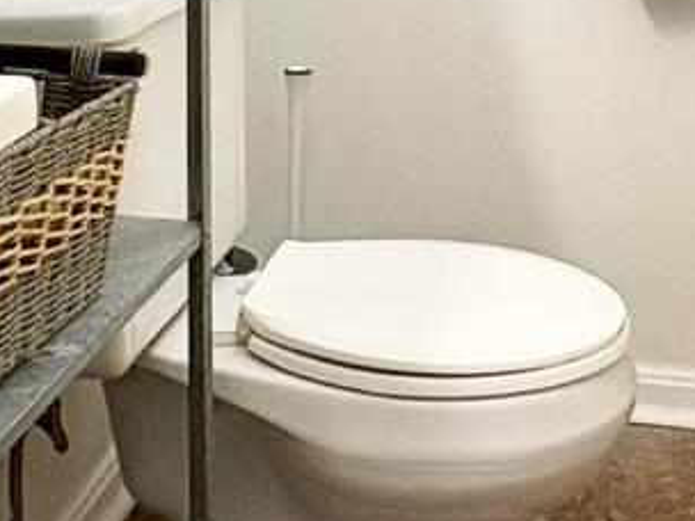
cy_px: -394
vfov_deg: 17.6
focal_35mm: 69
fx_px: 1385
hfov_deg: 28.2
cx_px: 338
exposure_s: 1/120
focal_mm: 2.22
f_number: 2.2
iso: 160
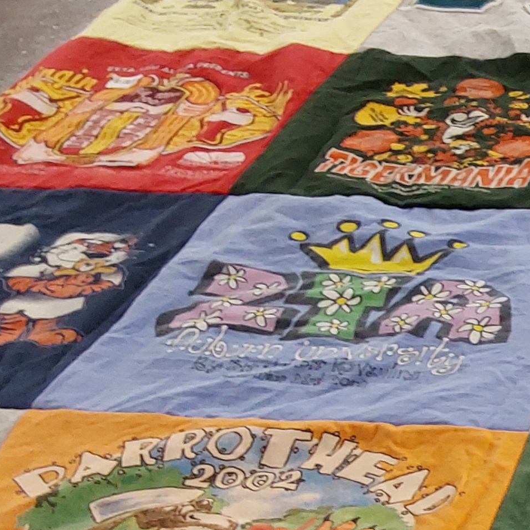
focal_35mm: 85
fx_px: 1472
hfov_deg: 18.2
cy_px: 620
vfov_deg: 19.3
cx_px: 793
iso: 125
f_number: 1.9
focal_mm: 2.91
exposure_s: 1/60
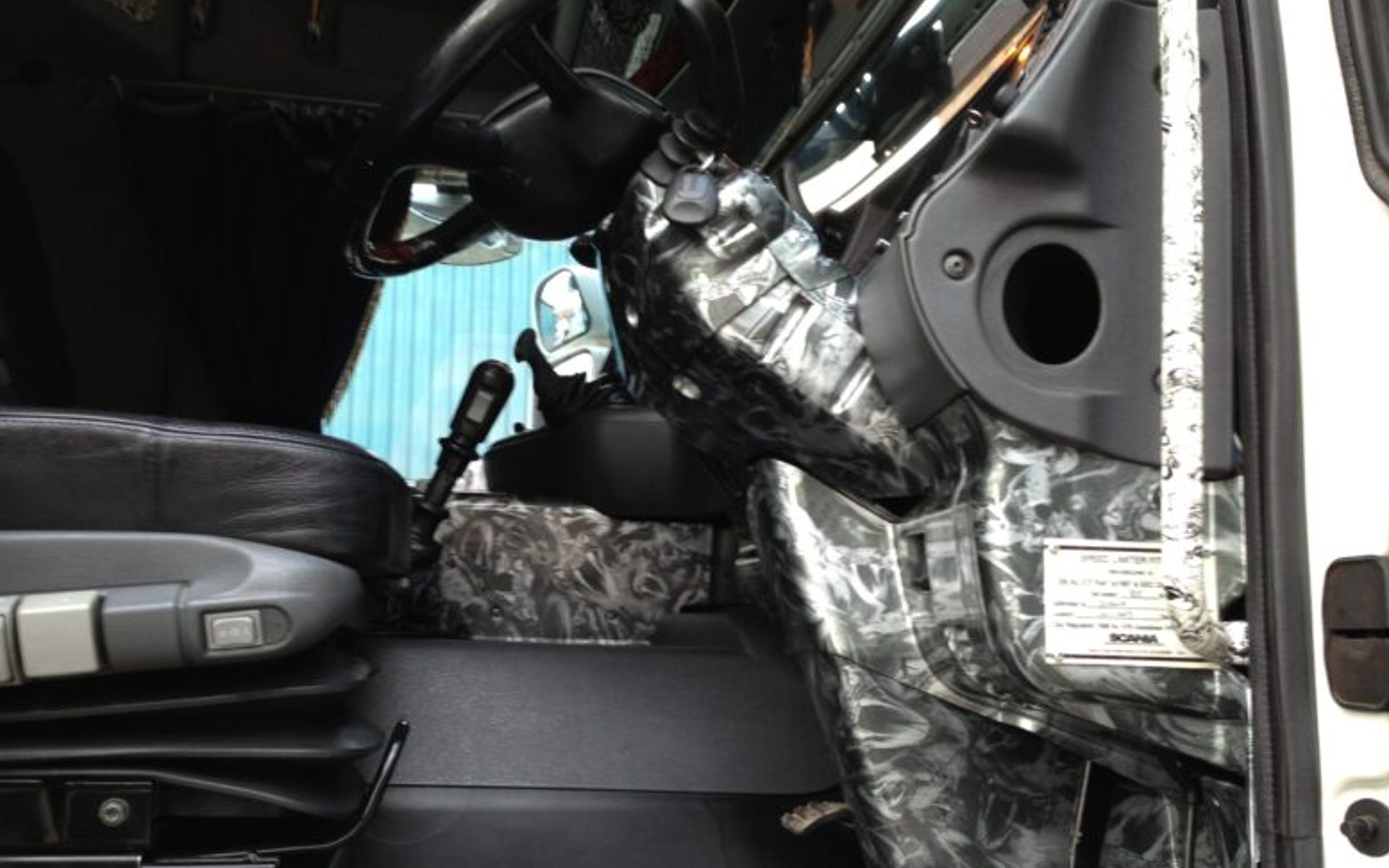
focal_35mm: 36
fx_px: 1363
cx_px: 690
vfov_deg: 35.3
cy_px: 482
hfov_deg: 54.0
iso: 50
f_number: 2.4
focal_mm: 4.13
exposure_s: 1/24
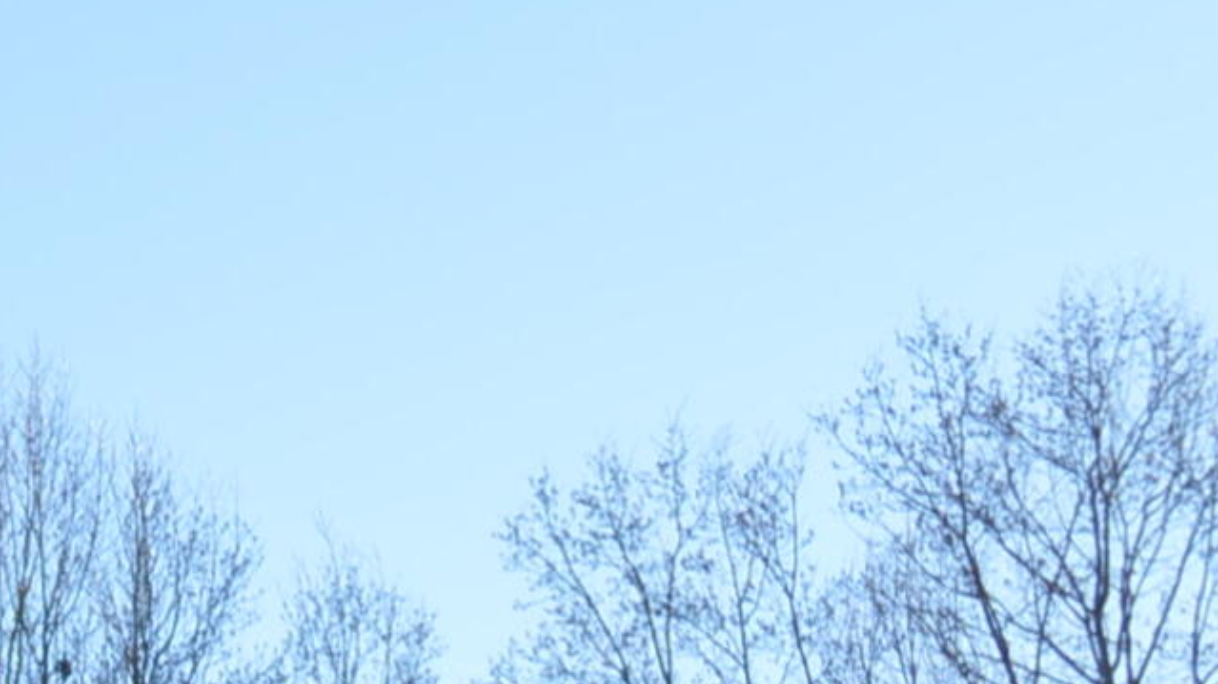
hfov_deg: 11.0
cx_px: -1279
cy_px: 1480
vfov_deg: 6.6
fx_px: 5715
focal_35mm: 177
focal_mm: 24
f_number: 7.1
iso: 100
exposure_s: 1/200
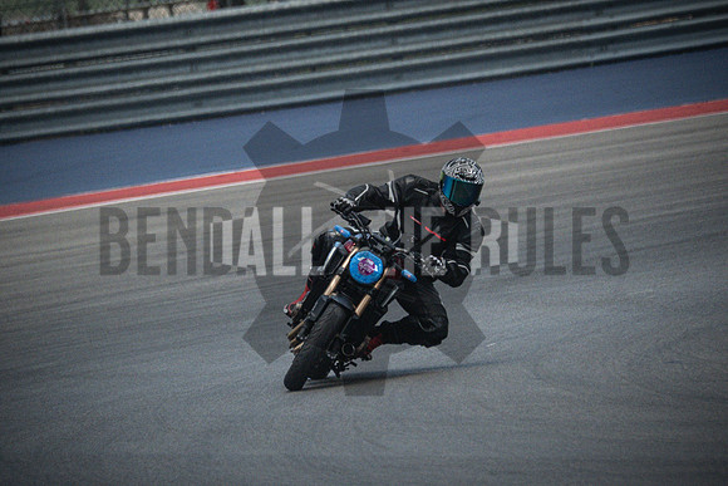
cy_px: 243
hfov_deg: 3.4
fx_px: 12136
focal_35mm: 600
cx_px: 364
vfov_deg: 2.3
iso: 3200
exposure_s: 1/5000
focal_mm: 400
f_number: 5.6
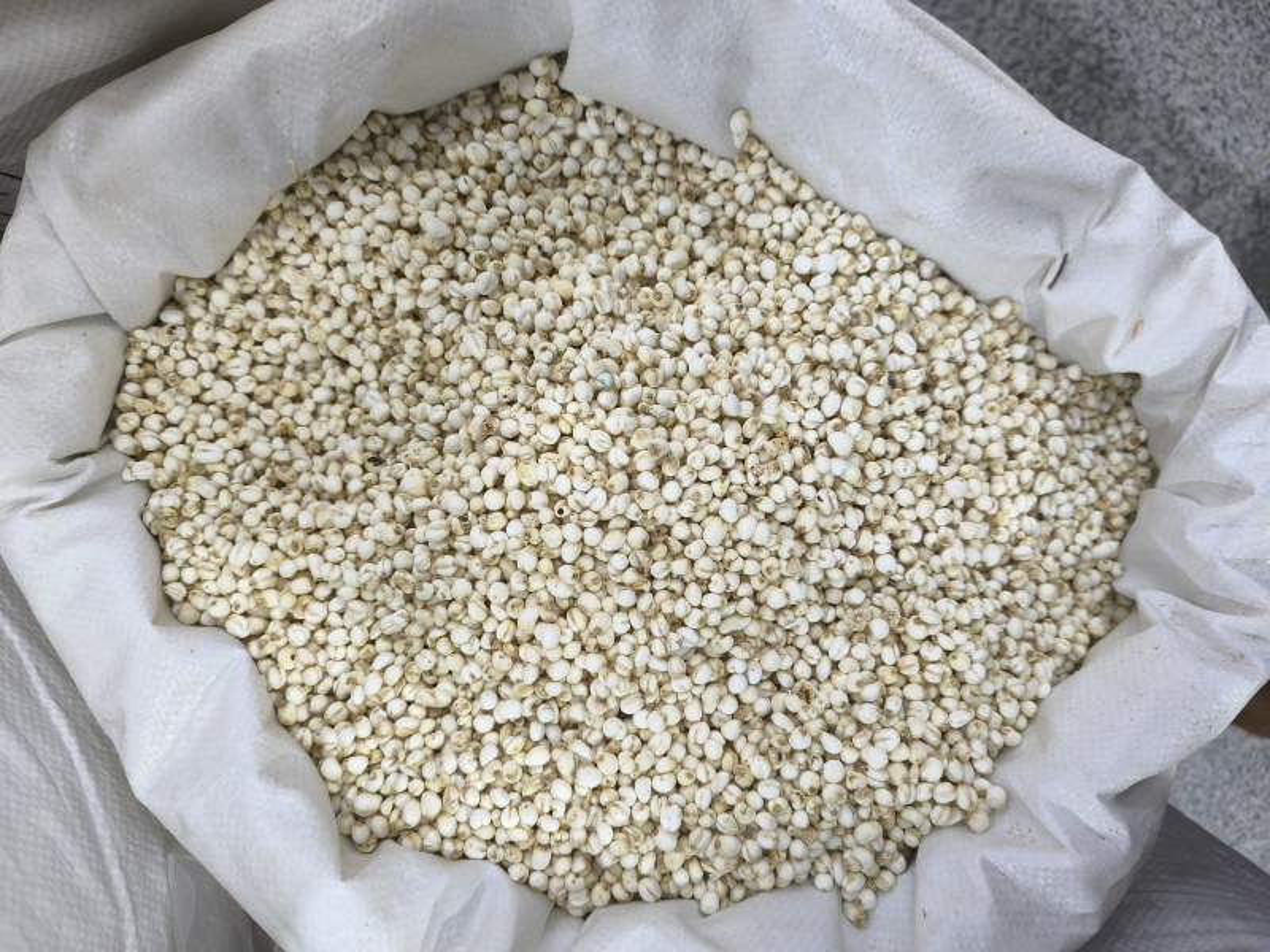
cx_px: 635
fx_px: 844
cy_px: 476
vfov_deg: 58.9
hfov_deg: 73.9
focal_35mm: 23
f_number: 1.65
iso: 500
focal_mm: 6.14
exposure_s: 1/100
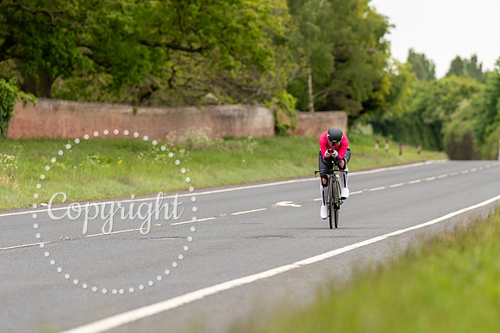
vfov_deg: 4.7
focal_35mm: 293
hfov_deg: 7.0
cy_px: 147
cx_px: 328
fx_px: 4075
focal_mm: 200
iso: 250
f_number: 3.5
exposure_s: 1/1000
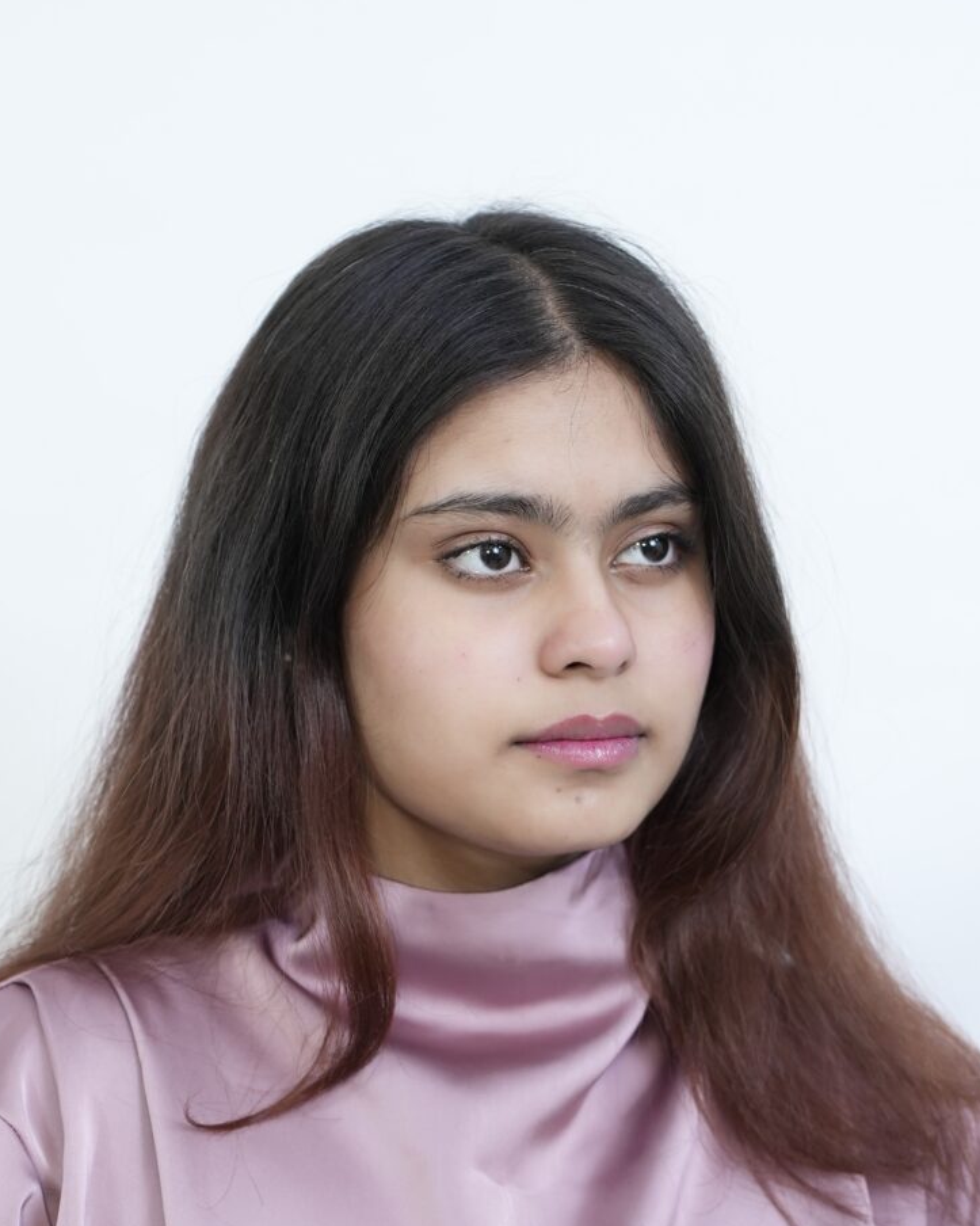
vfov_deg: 20.5
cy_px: 872
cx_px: 407
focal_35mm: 93
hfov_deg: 16.5
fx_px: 3372
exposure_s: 1/200
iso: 400
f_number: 2.5
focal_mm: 35
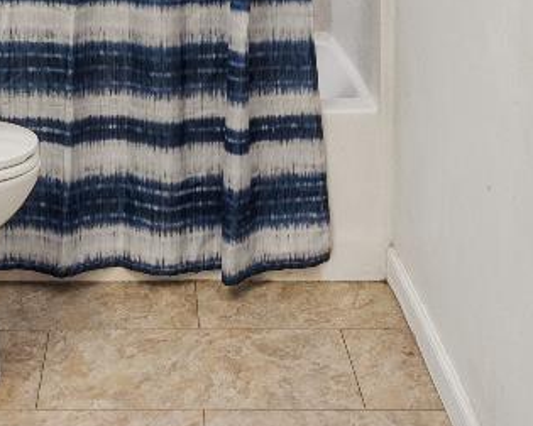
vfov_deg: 17.2
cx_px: 168
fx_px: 1199
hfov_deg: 24.9
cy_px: -298
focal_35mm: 76
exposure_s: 1/4
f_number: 5.6
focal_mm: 17
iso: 400
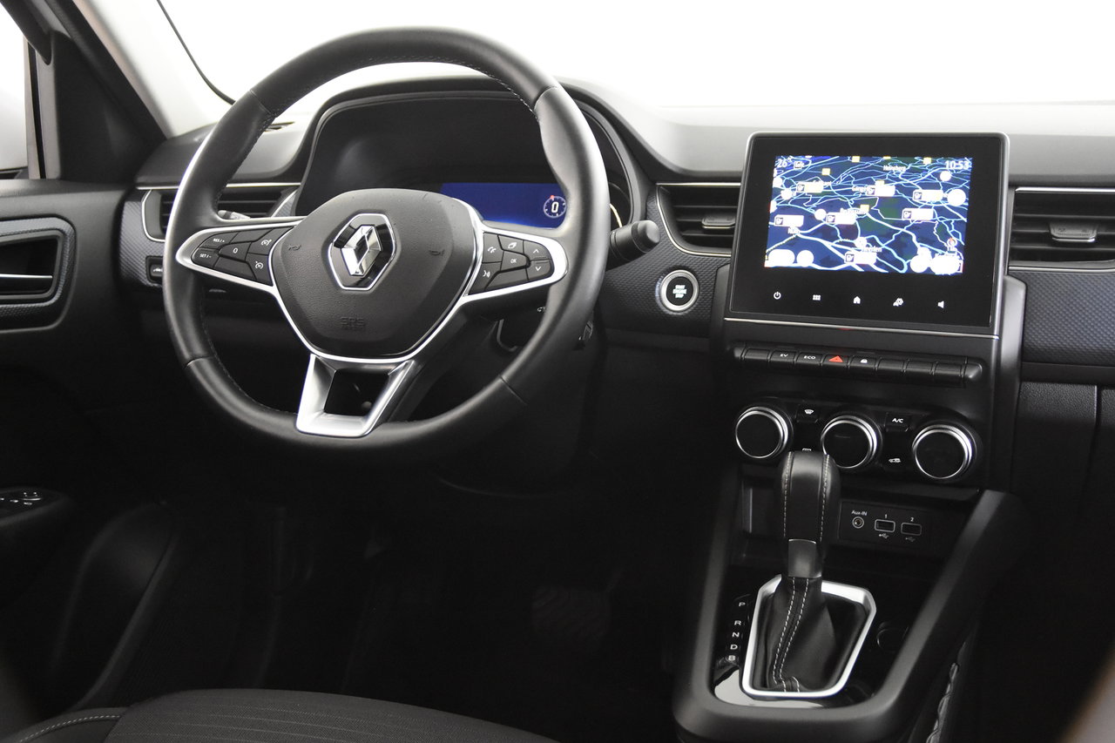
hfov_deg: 49.6
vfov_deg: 34.2
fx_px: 1208
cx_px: 558
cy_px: 372
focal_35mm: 39
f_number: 3.2
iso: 5000
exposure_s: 1/40
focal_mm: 26
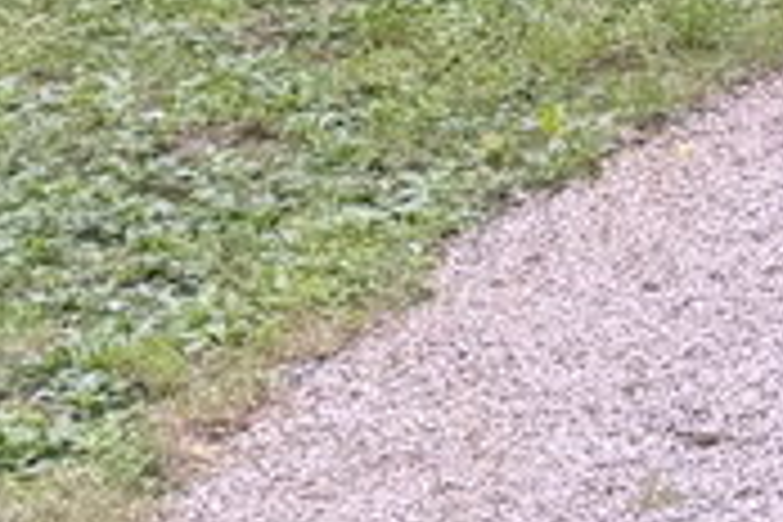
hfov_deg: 10.3
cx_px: 2230
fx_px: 3327
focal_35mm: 153
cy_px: -626
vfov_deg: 8.4
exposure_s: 1/336
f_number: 1.78
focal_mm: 6.76
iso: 100
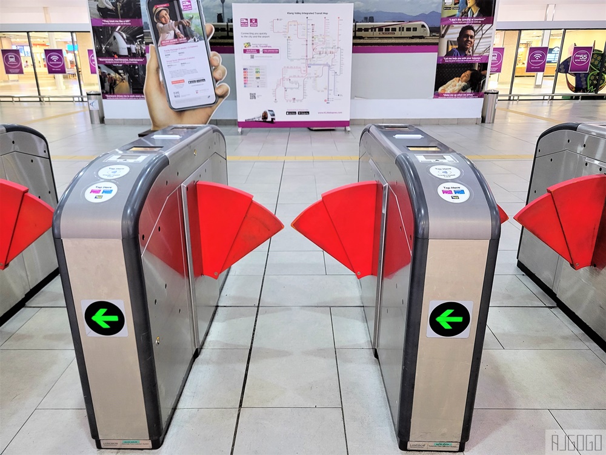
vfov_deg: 53.1
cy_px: 228
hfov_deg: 67.3
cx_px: 303
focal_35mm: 26
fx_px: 455
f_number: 1.8
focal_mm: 5.4
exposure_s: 1/50
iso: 400
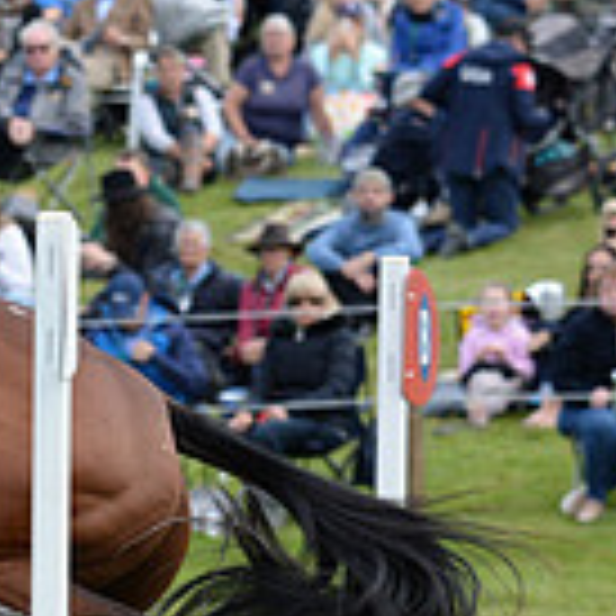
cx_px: -603
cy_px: 531
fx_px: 11556
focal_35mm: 574
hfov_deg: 3.0
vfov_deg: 3.1
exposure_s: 1/1000
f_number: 7.1
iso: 800
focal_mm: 160
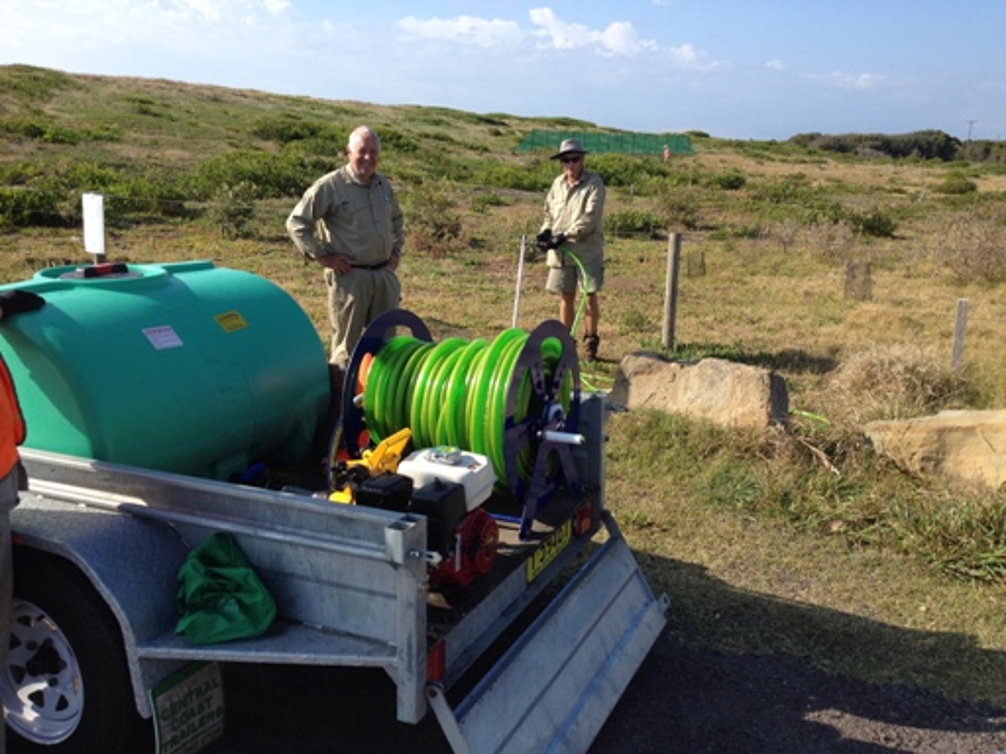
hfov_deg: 52.6
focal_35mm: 35
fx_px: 1017
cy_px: 377
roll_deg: -0.9
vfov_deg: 40.7
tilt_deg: -12.8
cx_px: 503
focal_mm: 4.28
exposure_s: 1/1346
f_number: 2.4
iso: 50
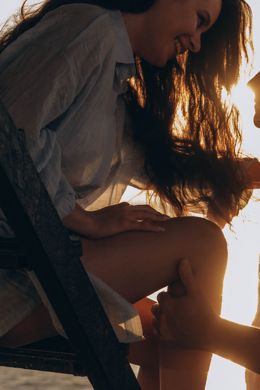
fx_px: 964
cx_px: 187
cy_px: 235
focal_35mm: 89
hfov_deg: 15.3
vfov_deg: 22.8
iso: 500
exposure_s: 1/500
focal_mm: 49
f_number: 4.5
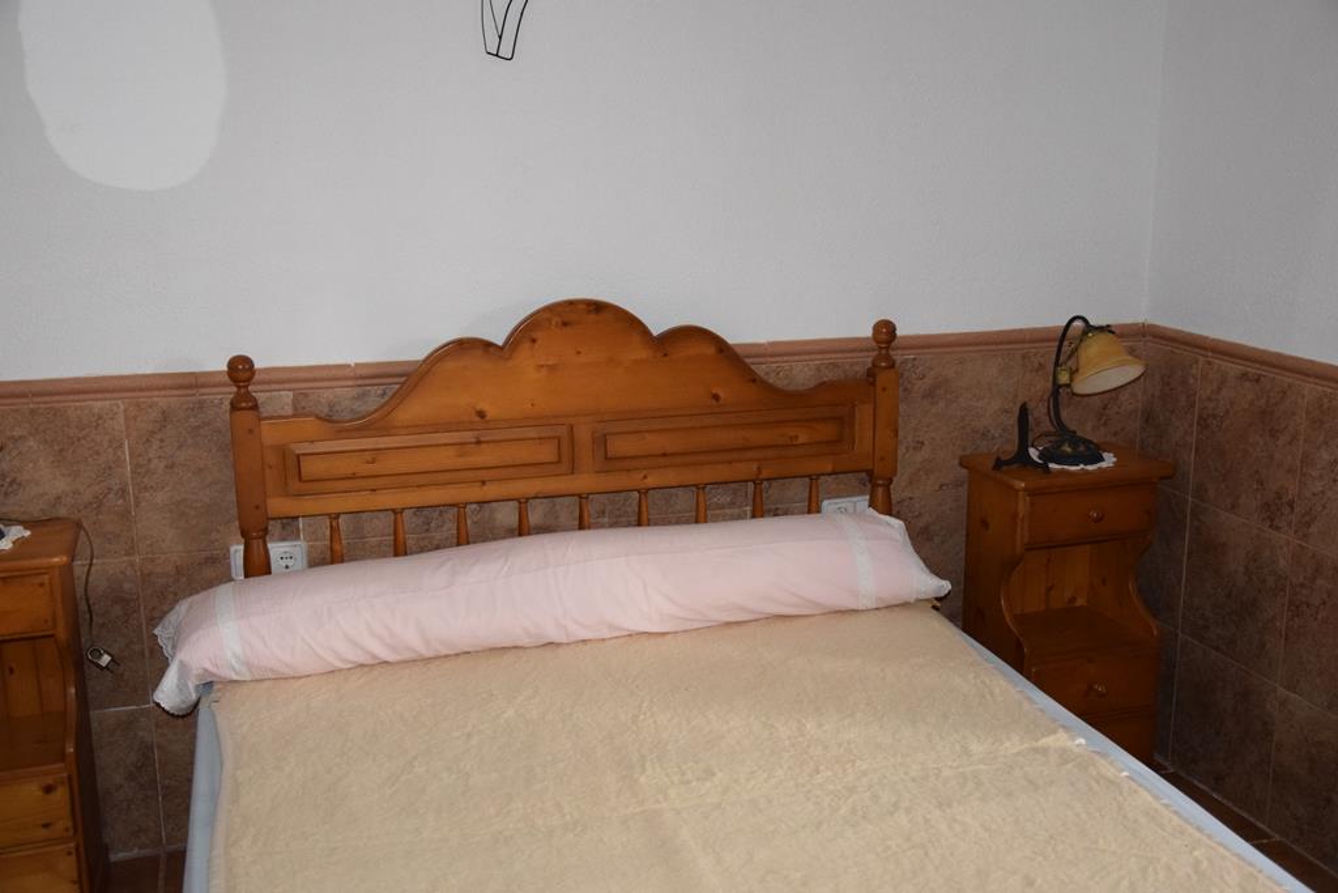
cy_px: 446
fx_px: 1450
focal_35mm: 39
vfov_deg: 34.2
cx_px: 669
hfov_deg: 49.5
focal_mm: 26
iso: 3200
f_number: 4
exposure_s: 1/60
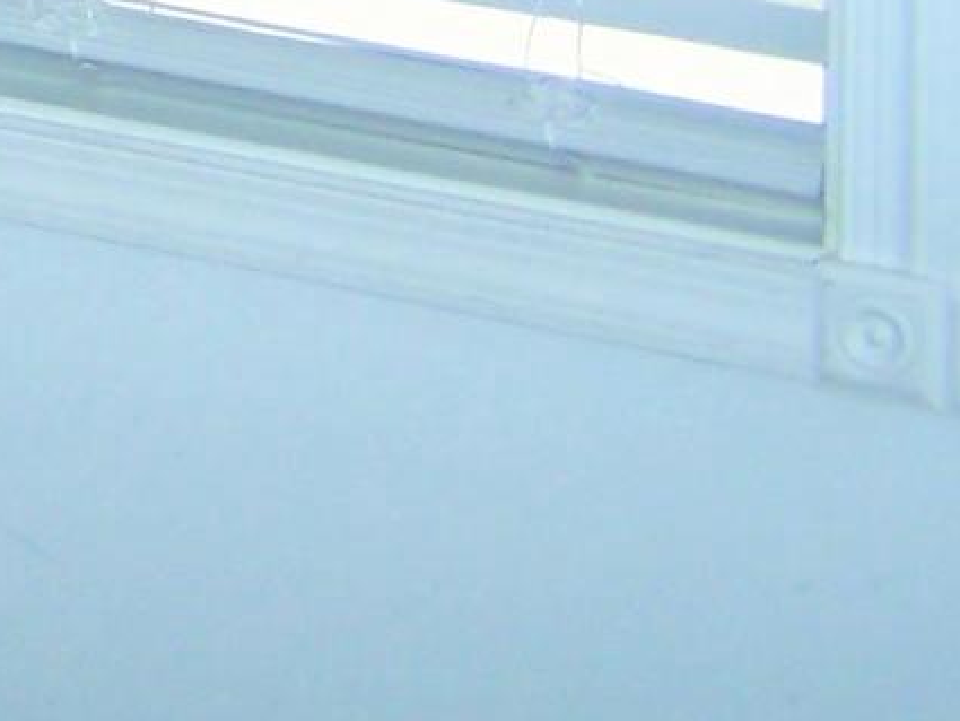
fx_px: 5077
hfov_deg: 9.7
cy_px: -904
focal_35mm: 183
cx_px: -1277
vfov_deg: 7.6
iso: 80
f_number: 2.8
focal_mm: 6.3
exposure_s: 1/500
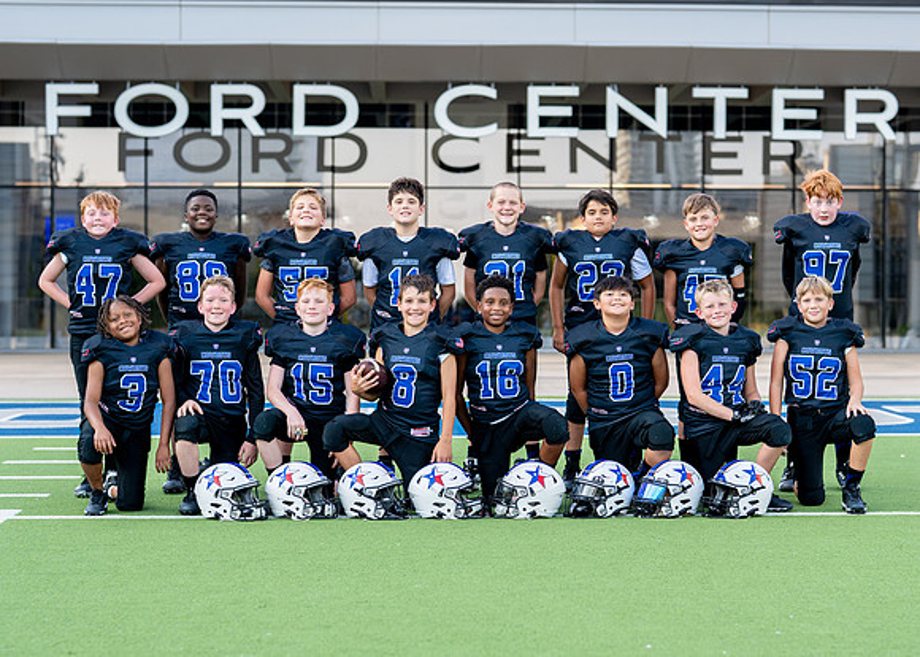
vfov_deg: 19.1
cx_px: 511
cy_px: 341
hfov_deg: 26.6
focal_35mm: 75
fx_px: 1948
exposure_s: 1/800
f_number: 2
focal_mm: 50
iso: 200
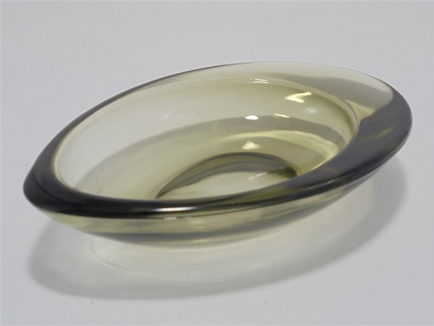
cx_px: 217
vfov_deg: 29.7
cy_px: 163
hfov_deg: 38.9
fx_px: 614
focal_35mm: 49
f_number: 4.8
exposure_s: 1/30
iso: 100
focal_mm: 8.9
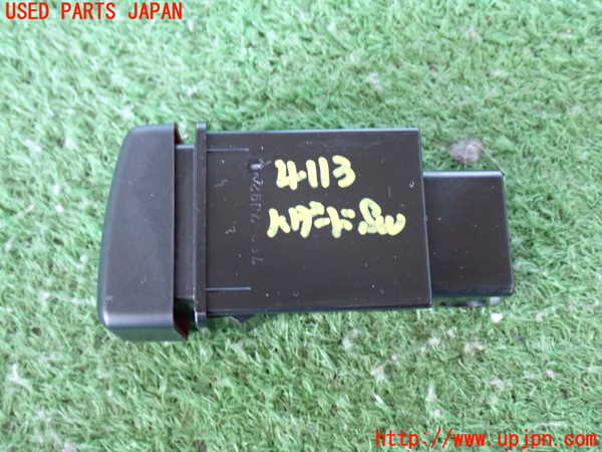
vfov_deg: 30.9
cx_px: 301
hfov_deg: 40.4
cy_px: 226
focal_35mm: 47
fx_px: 817
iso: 800
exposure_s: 1/25
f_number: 3.1
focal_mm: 8.4
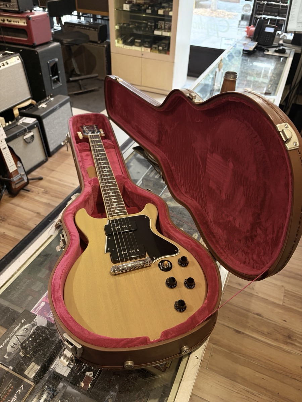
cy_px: 201
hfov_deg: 53.1
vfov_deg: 67.3
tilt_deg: -39.5
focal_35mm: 26
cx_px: 151
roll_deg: -1.7
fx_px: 302
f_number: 1.6
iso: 80
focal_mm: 5.96
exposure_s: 1/60
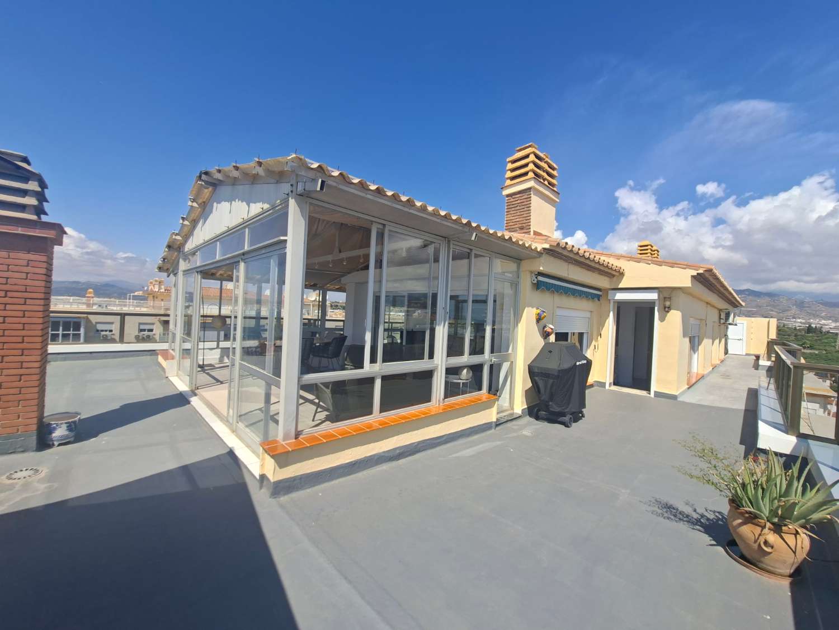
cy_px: 315
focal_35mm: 13
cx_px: 420
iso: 40
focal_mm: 1.74
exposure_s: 1/1032
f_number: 2.2
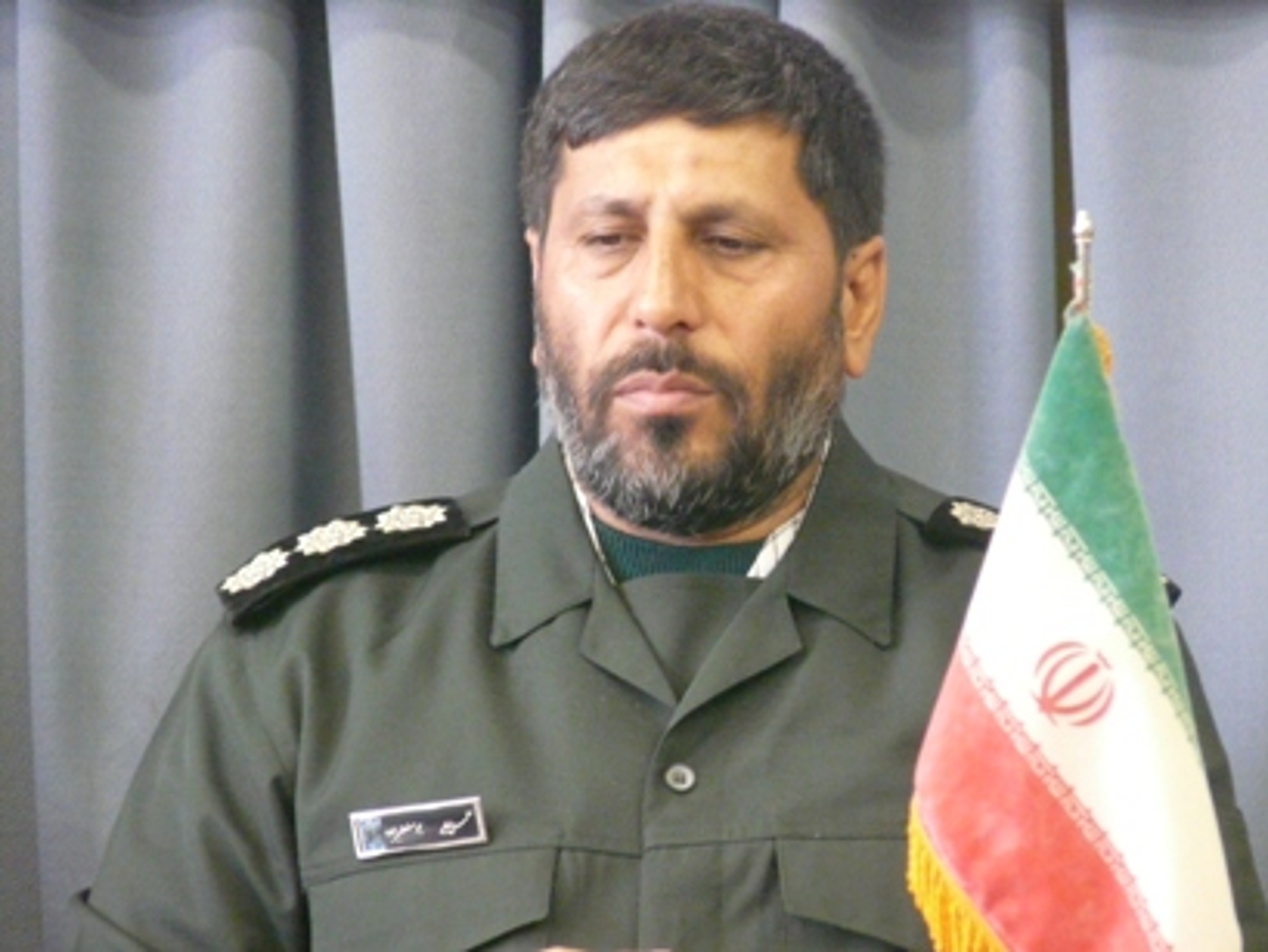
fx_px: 14583
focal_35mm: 398
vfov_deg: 3.7
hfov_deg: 5.0
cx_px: 634
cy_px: 476
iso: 800
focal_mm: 65.3
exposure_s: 1/30
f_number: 3.6
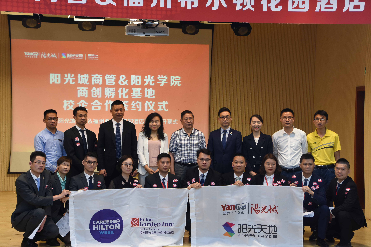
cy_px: 124
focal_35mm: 75
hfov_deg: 27.0
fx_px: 773
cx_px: 186
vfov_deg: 18.2
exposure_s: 1/25
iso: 640
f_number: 8
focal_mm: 50
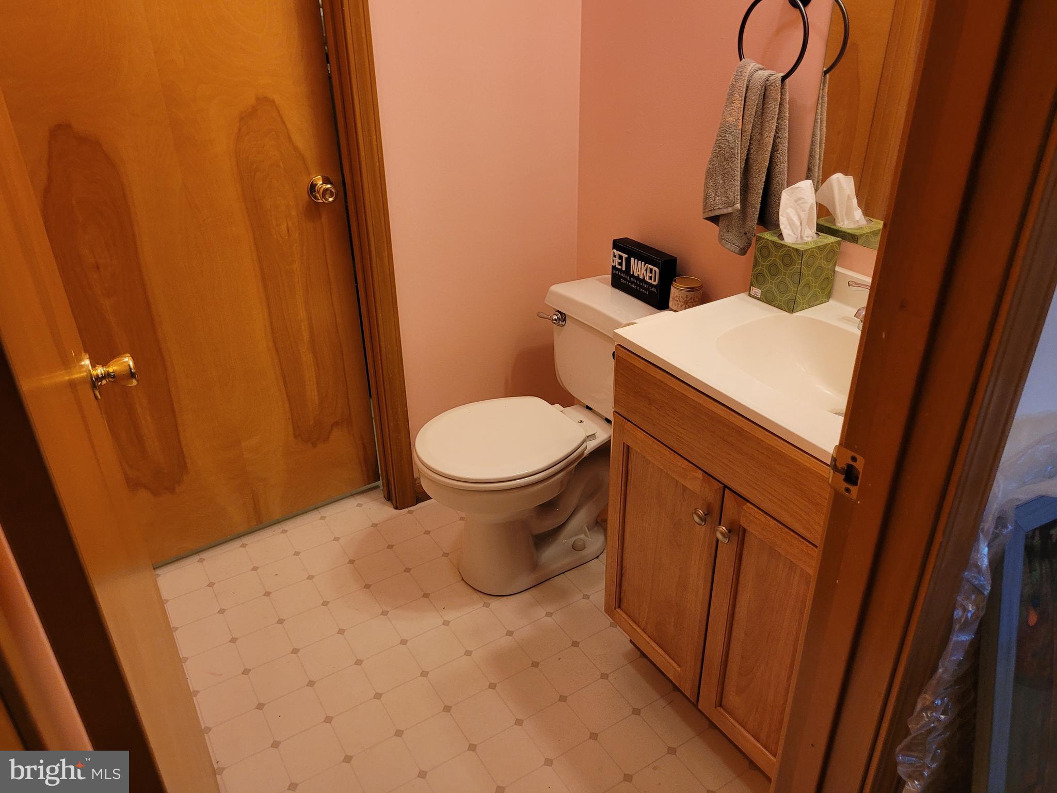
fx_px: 794
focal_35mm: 26
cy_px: 396
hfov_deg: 67.3
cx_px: 528
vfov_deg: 53.1
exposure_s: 1/120
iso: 200
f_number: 1.8
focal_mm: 5.4
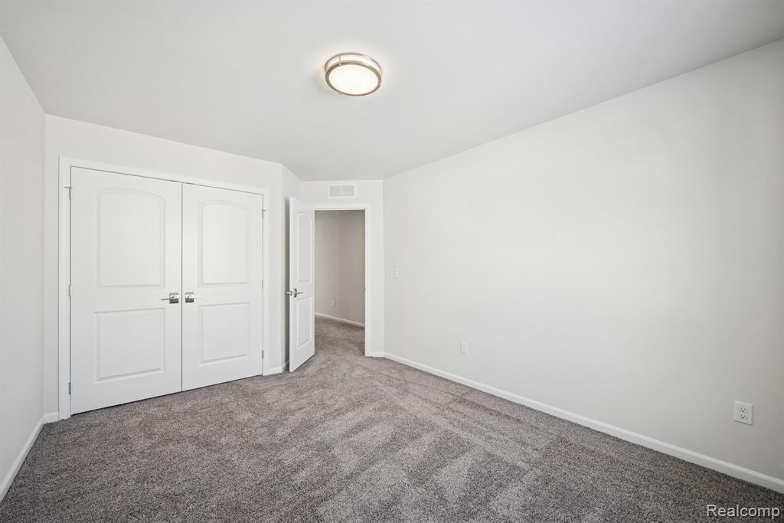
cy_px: 262
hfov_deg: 104.2
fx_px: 305
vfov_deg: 81.2
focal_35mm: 14
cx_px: 392
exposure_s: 1/5
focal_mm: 14
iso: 50
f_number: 9
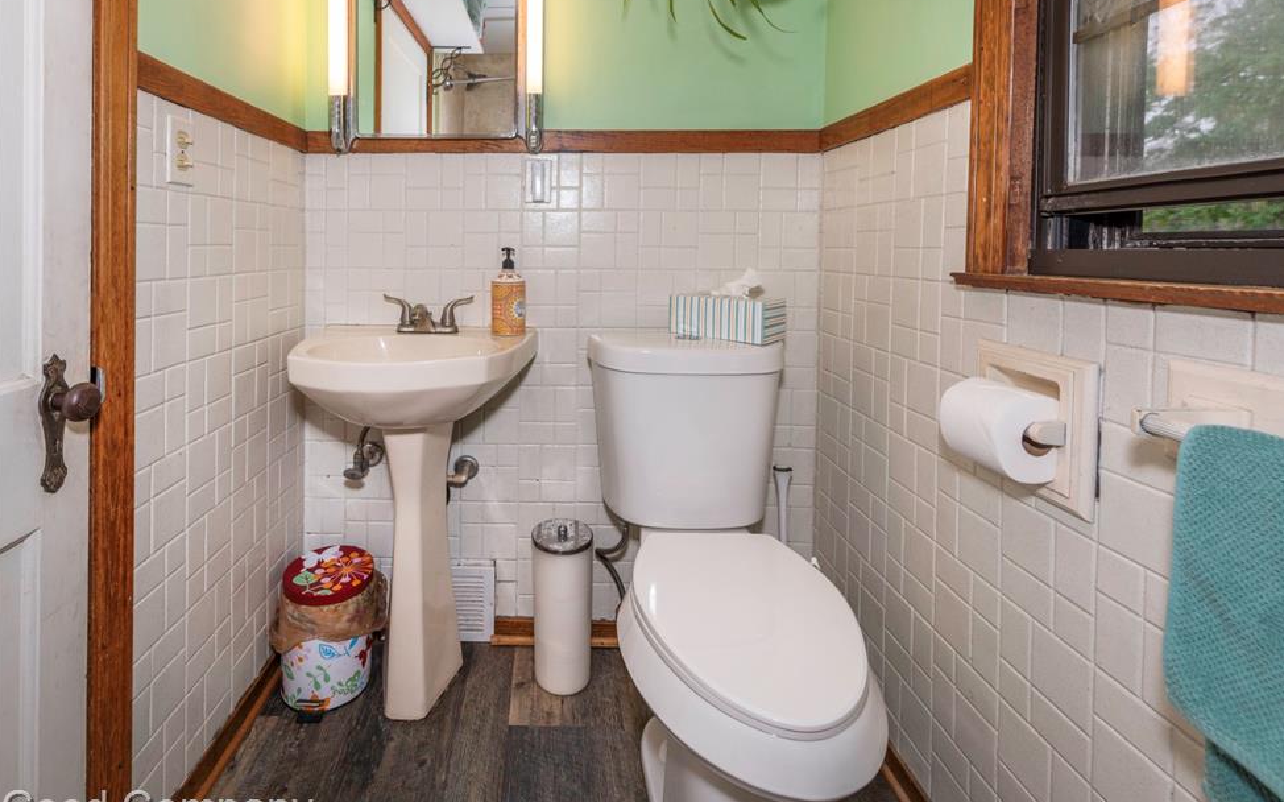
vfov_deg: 74.7
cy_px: 388
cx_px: 666
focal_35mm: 15
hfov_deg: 101.4
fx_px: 525
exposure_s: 1/60
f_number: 5.6
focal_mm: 14
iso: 100
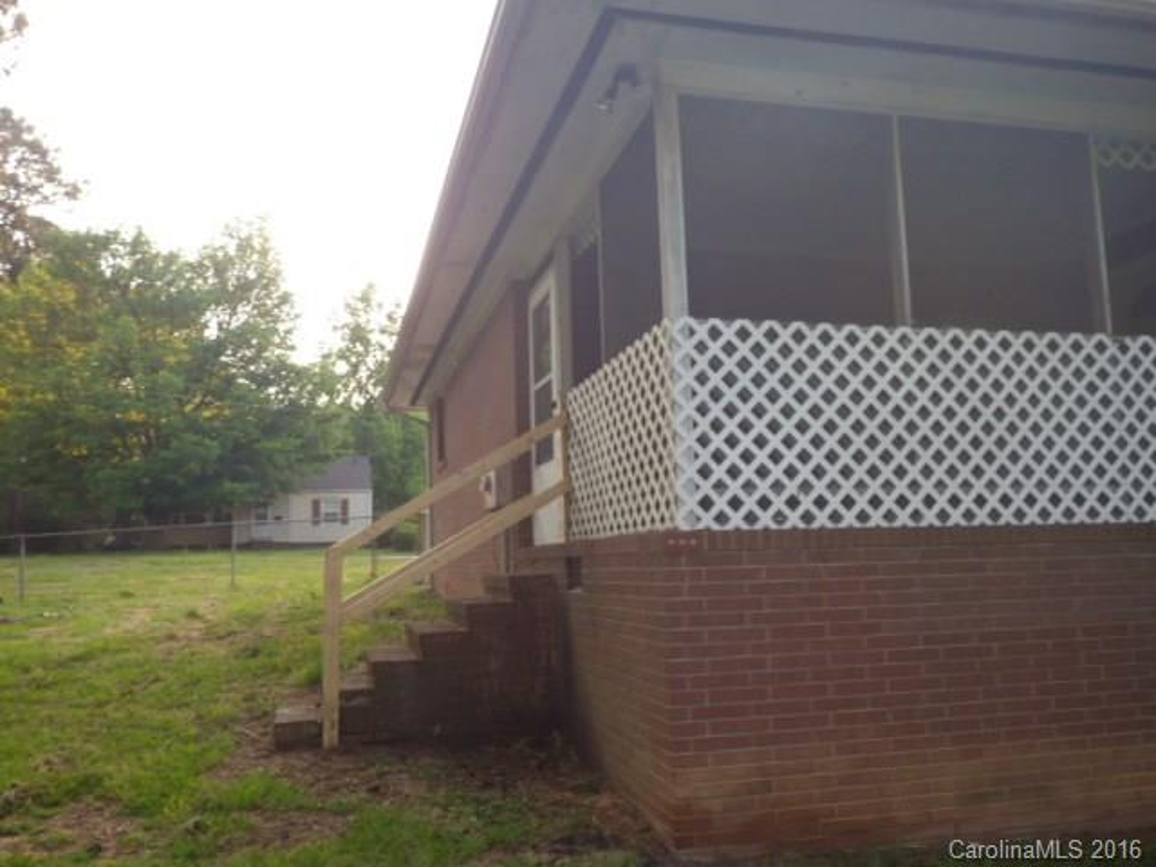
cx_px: 578
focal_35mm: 28
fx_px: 935
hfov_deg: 63.4
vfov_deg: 49.7
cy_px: 434
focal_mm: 5
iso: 125
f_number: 3.5
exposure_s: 1/100
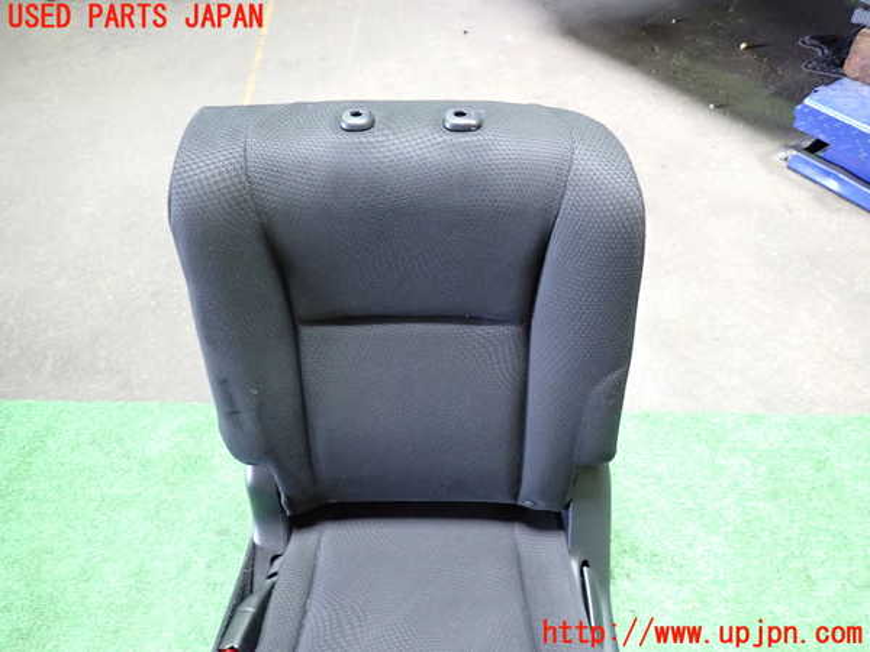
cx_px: 435
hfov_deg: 69.4
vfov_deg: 54.9
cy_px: 326
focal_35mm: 25
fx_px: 628
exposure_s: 1/30
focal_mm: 4.5
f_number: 2
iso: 400
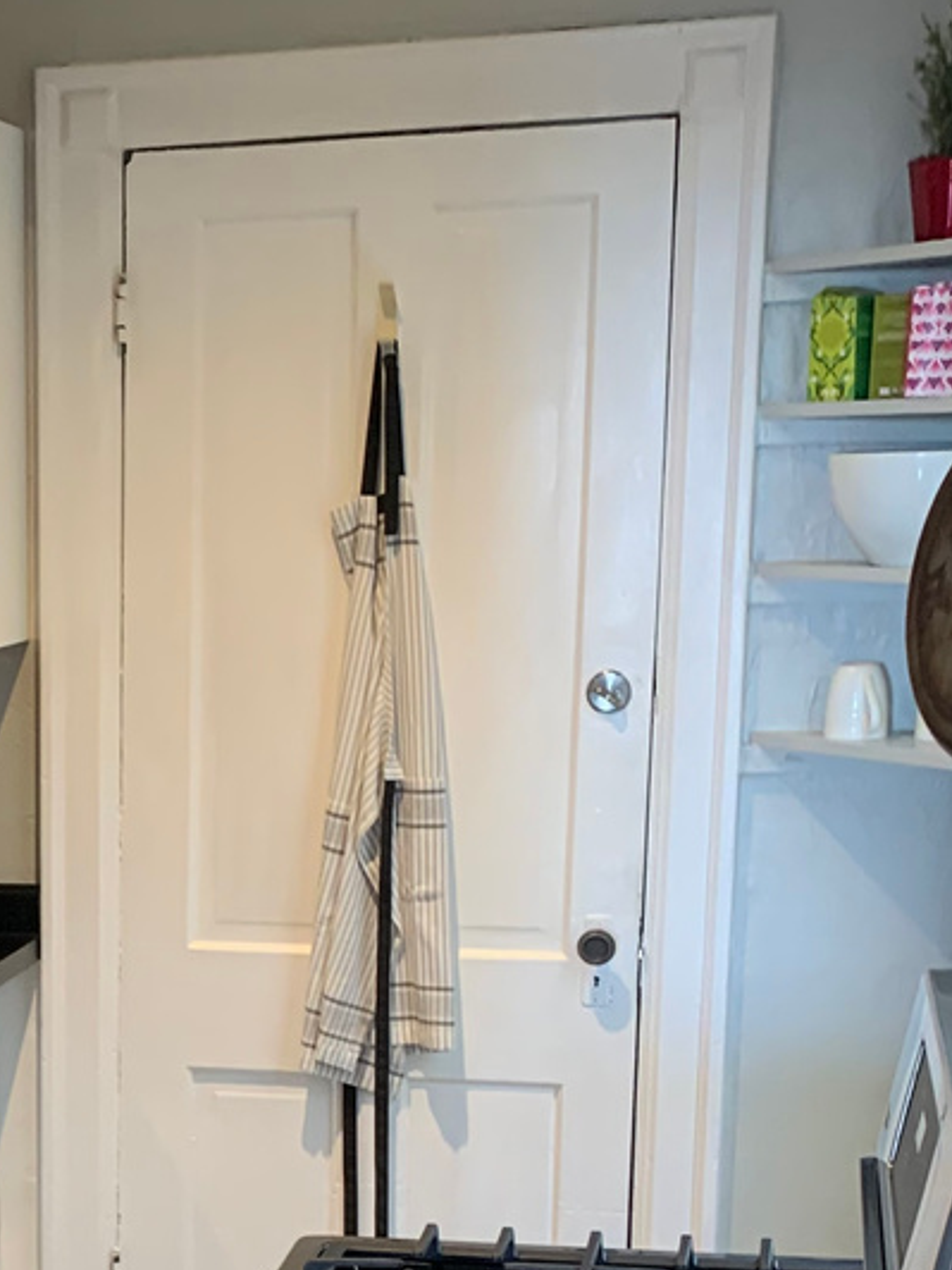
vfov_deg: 25.1
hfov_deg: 18.7
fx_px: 2750
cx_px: -167
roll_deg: +2.1
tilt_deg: -13.1
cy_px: 1170
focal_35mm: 75
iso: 200
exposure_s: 1/60
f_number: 1.8
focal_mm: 4.25
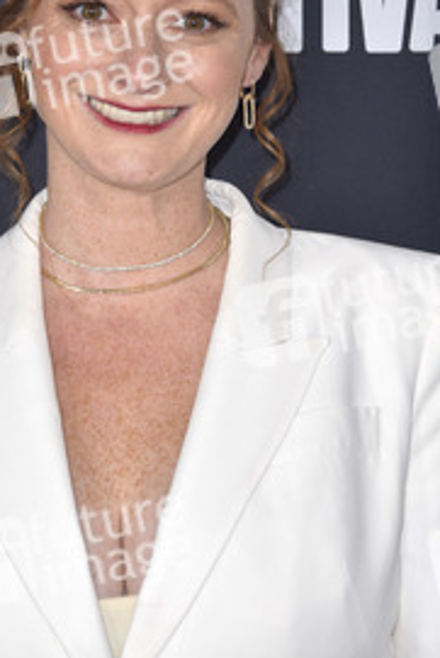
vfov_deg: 9.3
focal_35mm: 221
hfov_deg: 6.2
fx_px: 4046
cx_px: 140
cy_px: 189
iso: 500
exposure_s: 1/200
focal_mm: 150
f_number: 6.3
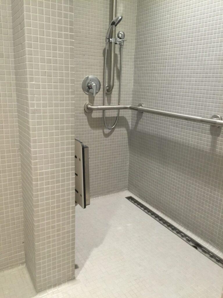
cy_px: 149
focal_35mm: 29
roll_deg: -1.5
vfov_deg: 61.7
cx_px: 112
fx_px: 249
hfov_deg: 48.2
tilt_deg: -13.8
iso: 125
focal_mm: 4.15
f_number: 2.2
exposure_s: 1/15
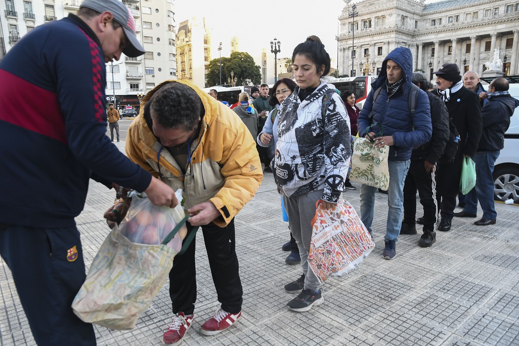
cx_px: 260
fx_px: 346
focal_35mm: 24
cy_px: 173
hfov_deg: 73.7
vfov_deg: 53.1
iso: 500
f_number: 4
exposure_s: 1/200
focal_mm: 16
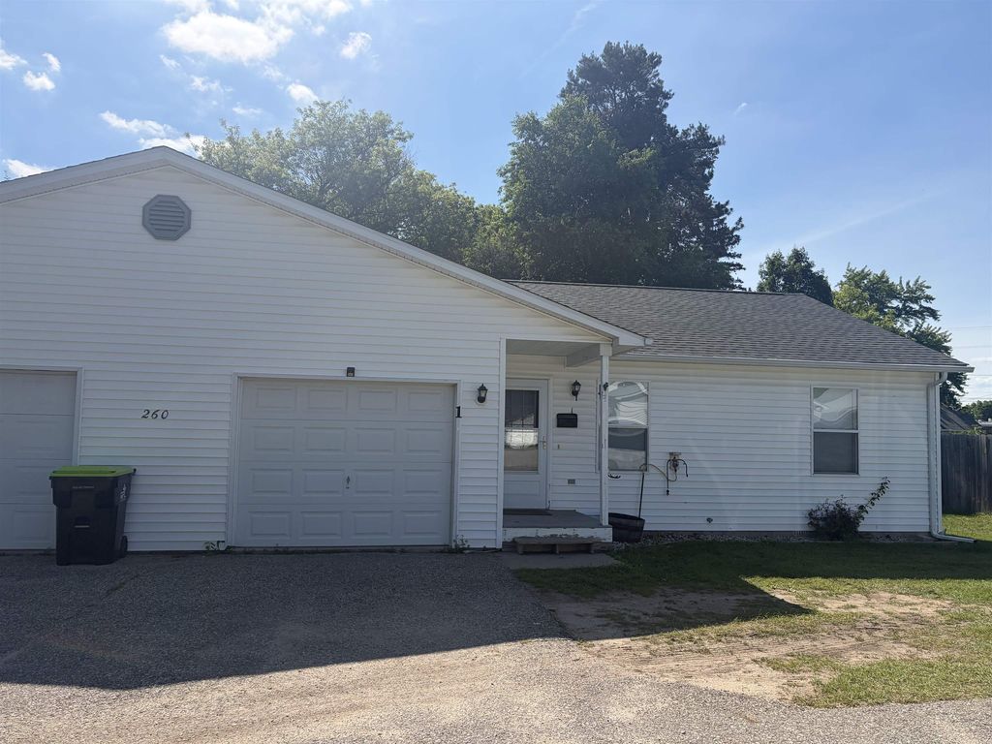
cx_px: 496
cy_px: 372
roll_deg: -1.2
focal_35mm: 26
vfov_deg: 53.1
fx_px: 745
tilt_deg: +4.8
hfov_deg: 67.3
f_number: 1.6
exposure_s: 1/4608
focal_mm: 5.96
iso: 50
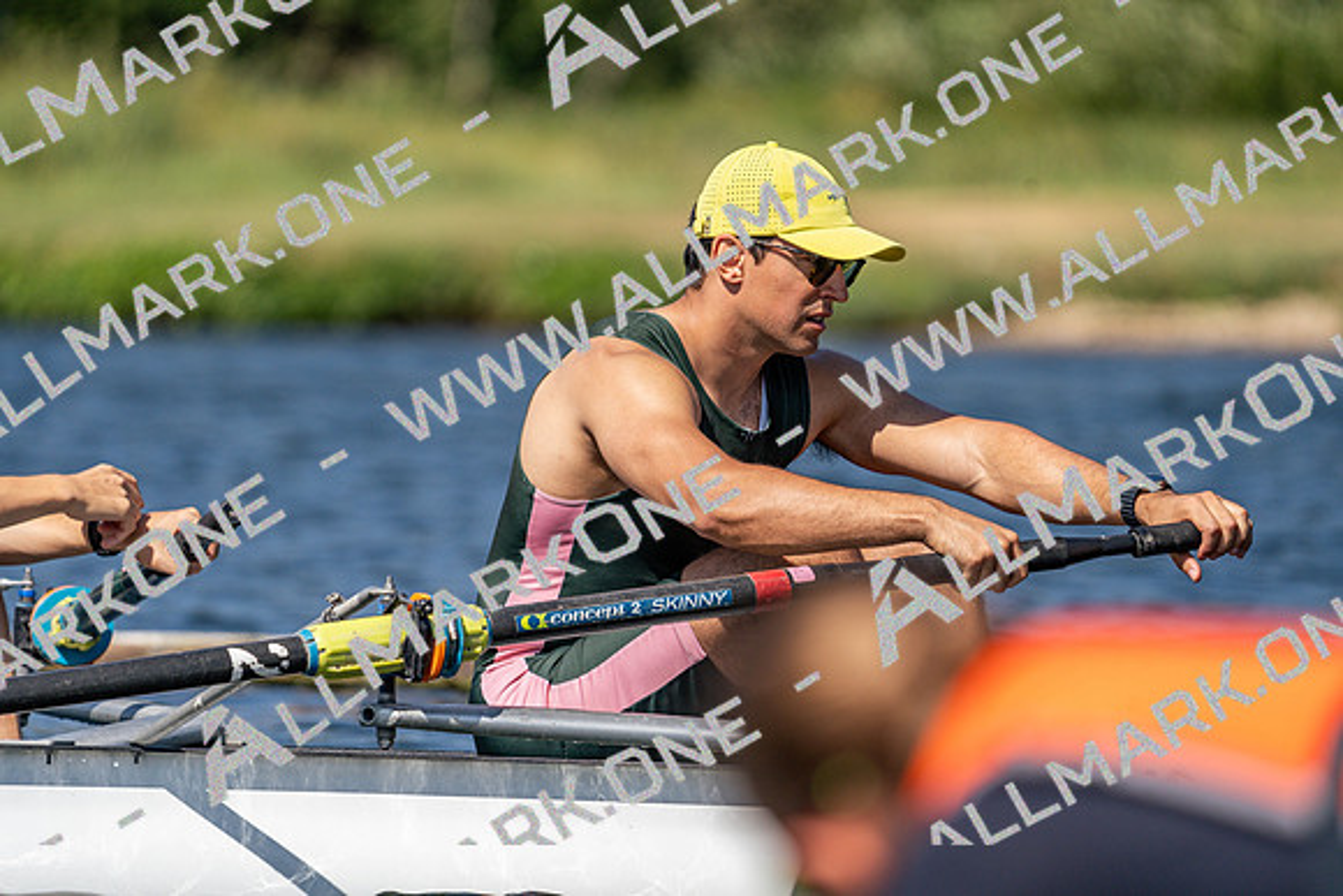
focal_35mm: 430
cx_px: 672
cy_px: 448
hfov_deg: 4.8
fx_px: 16044
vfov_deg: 3.2
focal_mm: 430
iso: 200
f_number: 6.3
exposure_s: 1/2000
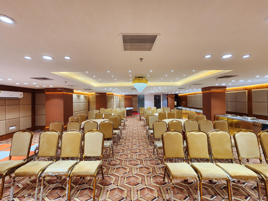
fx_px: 101
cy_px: 100
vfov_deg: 89.9
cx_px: 134
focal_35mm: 13
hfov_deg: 106.2
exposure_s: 1/50
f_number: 2.2
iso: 80
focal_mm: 2.2
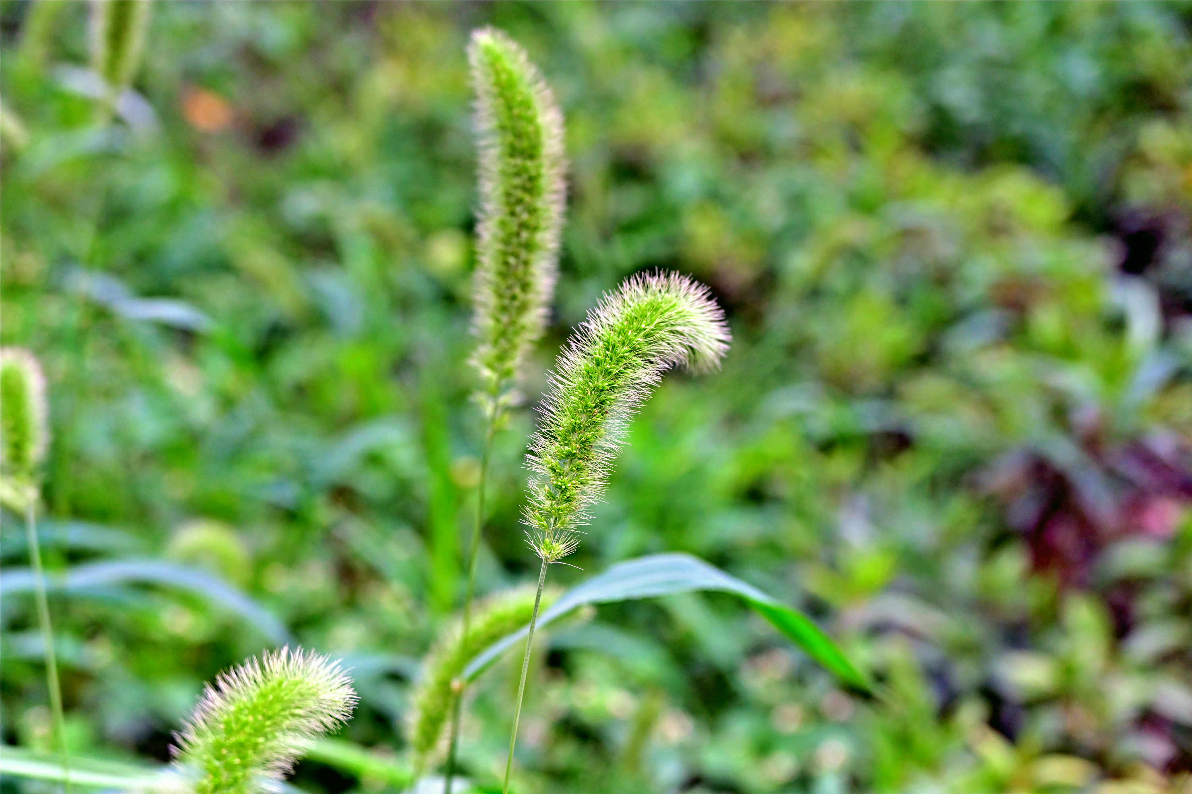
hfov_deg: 30.1
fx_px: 2218
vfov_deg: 20.3
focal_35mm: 67
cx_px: 596
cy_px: 397
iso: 1250
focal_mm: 67
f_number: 6
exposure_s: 1/1250
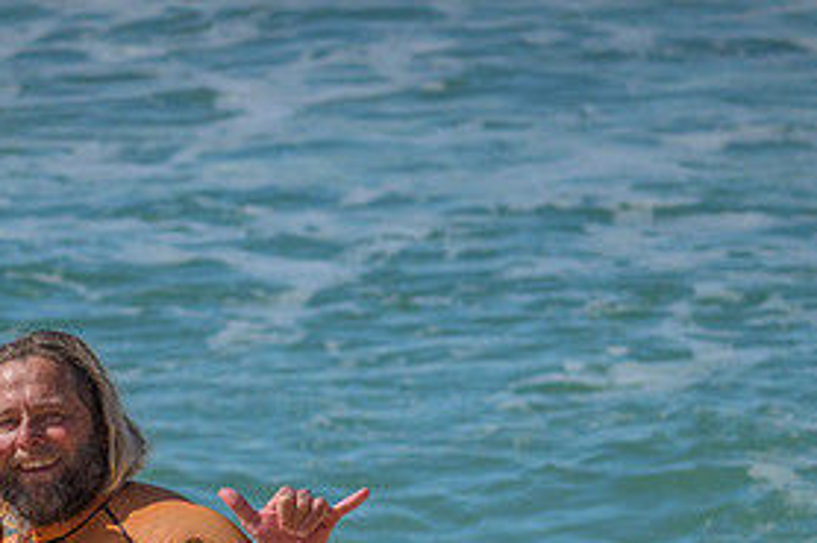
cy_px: 559
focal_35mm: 418
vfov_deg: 3.3
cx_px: 162
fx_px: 9480
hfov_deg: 4.9
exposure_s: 1/2000
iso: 1600
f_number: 9
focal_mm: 200
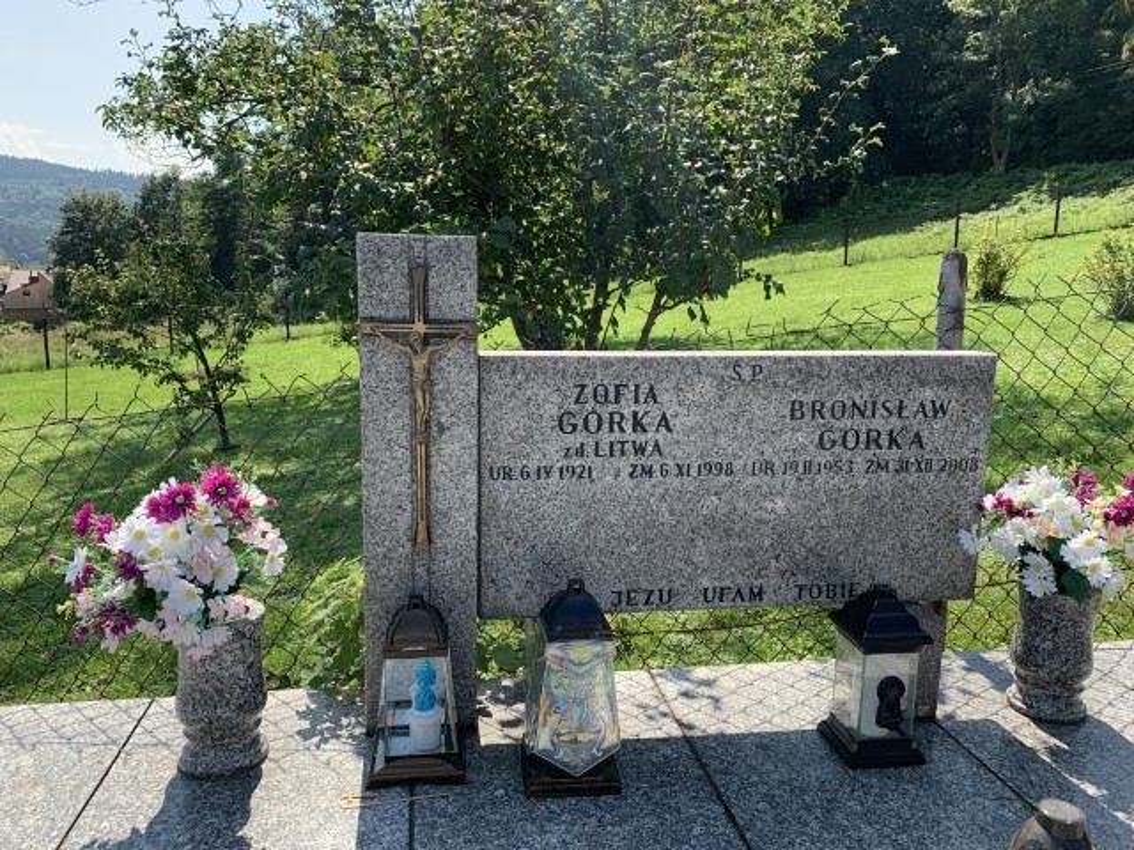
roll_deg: +2.1
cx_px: 567
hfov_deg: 67.3
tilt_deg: -10.8
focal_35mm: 26
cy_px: 425
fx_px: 852
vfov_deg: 53.1
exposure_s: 1/1021
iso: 25
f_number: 1.8
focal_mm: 4.25
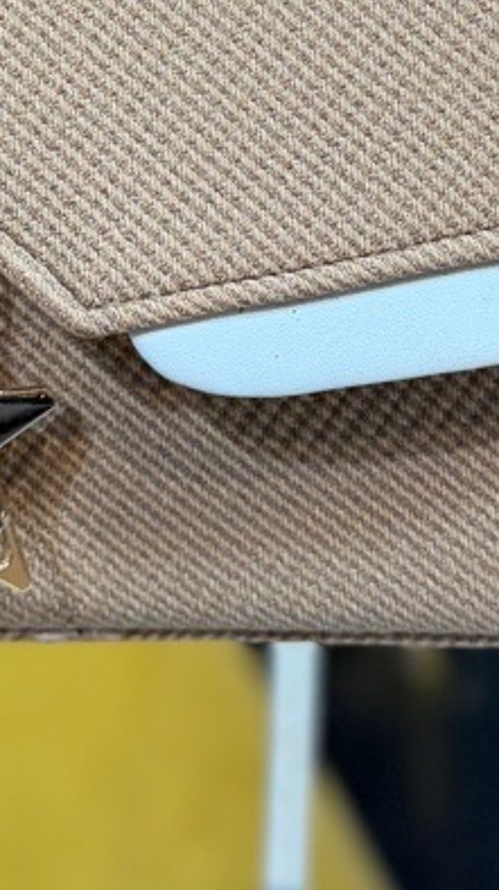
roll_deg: -0.8
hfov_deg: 14.2
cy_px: -147
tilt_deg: -8.1
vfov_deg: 23.2
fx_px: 2004
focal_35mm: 85
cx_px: 305
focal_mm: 6.76
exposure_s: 1/100
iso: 80
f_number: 1.78
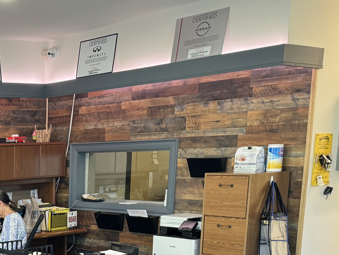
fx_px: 588
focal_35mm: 60
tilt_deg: -11.9
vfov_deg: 23.2
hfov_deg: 27.6
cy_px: 268
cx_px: -84
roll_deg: +1.4
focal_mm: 6.76
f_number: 1.78
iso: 250
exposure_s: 1/60
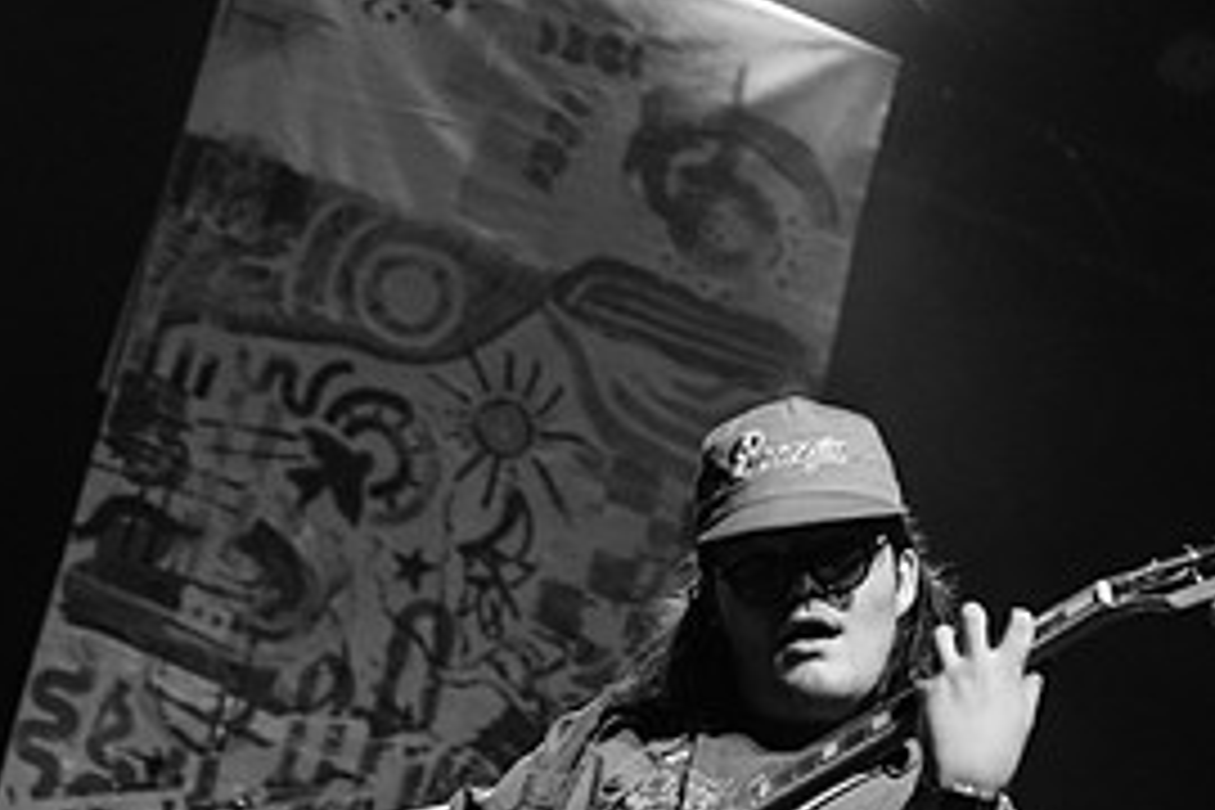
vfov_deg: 12.9
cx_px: 295
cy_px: 517
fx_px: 3577
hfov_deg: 19.1
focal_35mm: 106
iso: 2500
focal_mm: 45
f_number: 3.2
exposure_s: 1/125
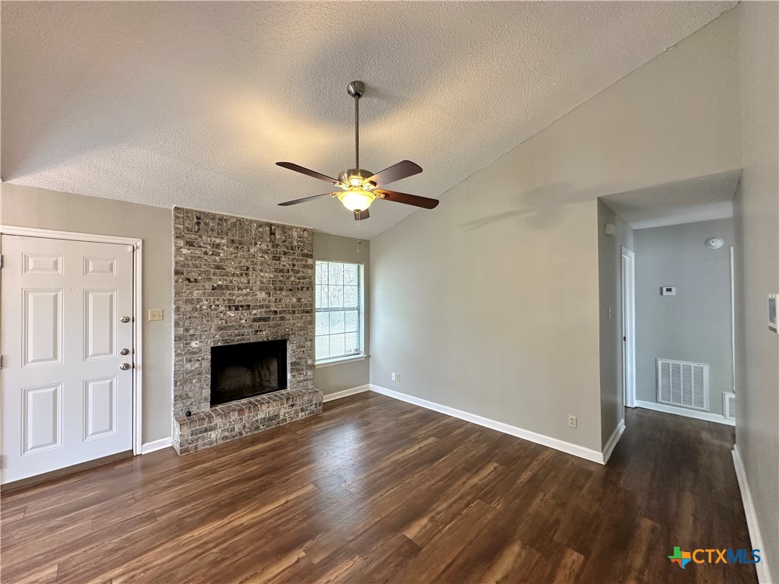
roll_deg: +0.1
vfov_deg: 85.7
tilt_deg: +0.4
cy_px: 292
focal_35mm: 14
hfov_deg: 102.1
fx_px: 315
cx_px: 390
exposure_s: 1/60
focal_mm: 2.22
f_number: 2.2
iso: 160
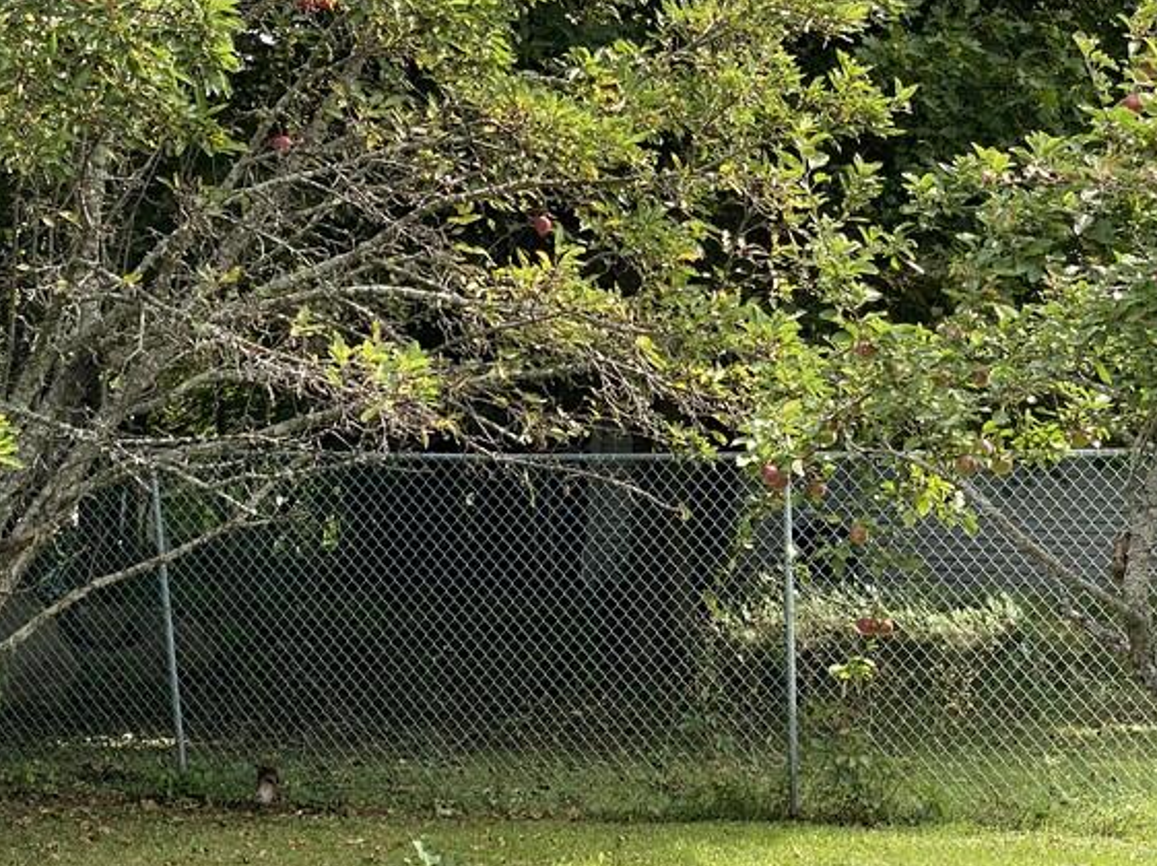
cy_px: 652
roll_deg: -2.8
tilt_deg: -3.9
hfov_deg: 20.7
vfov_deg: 15.5
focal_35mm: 95
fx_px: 3173
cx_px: 652
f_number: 2
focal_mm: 6
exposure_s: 1/302
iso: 20
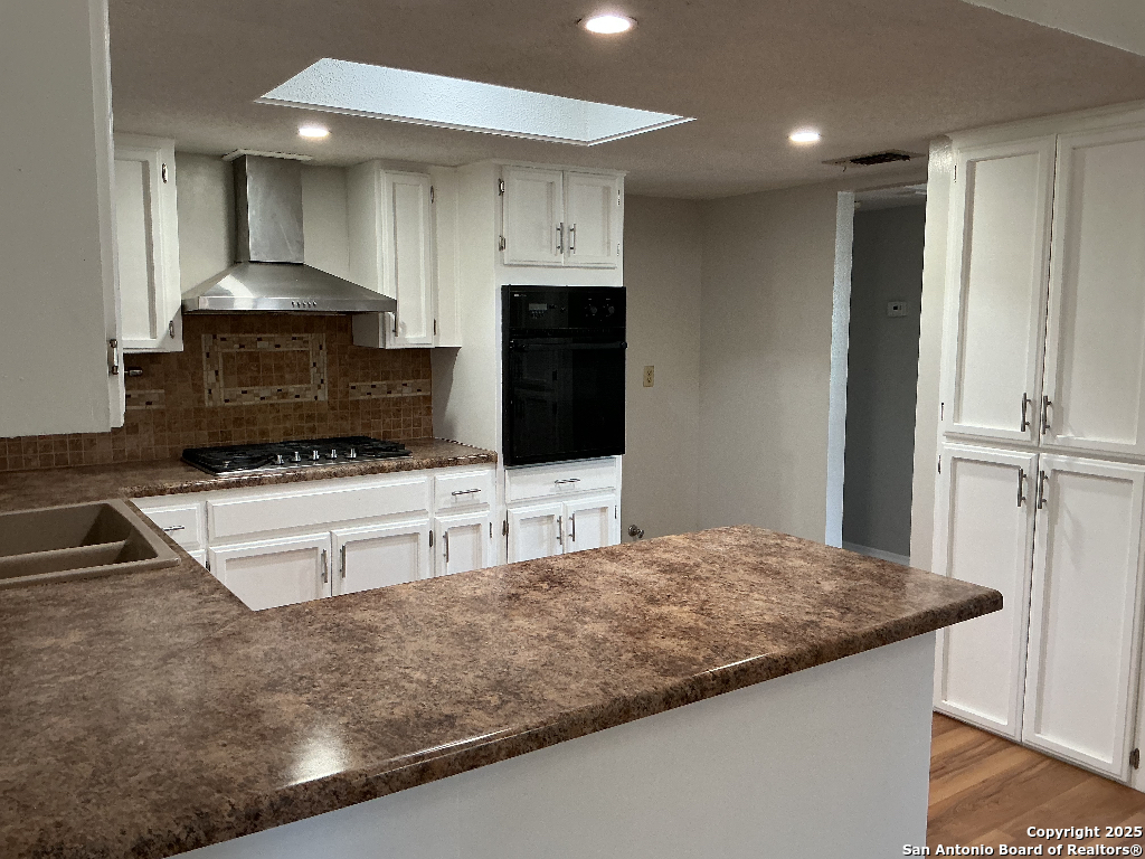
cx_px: 572
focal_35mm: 29
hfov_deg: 61.7
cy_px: 430
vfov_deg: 48.2
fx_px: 959
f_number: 1.8
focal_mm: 3
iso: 100
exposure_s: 1/60
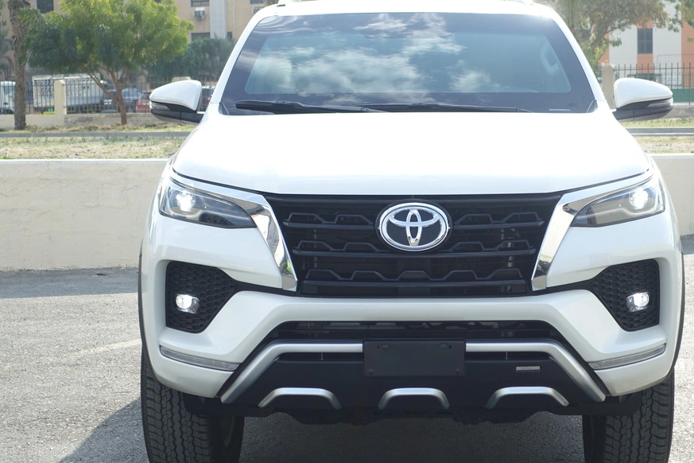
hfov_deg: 24.8
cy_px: 235
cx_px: 378
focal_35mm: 82
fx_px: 1581
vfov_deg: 16.7
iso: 125
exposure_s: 1/80
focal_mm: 25.7
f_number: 5
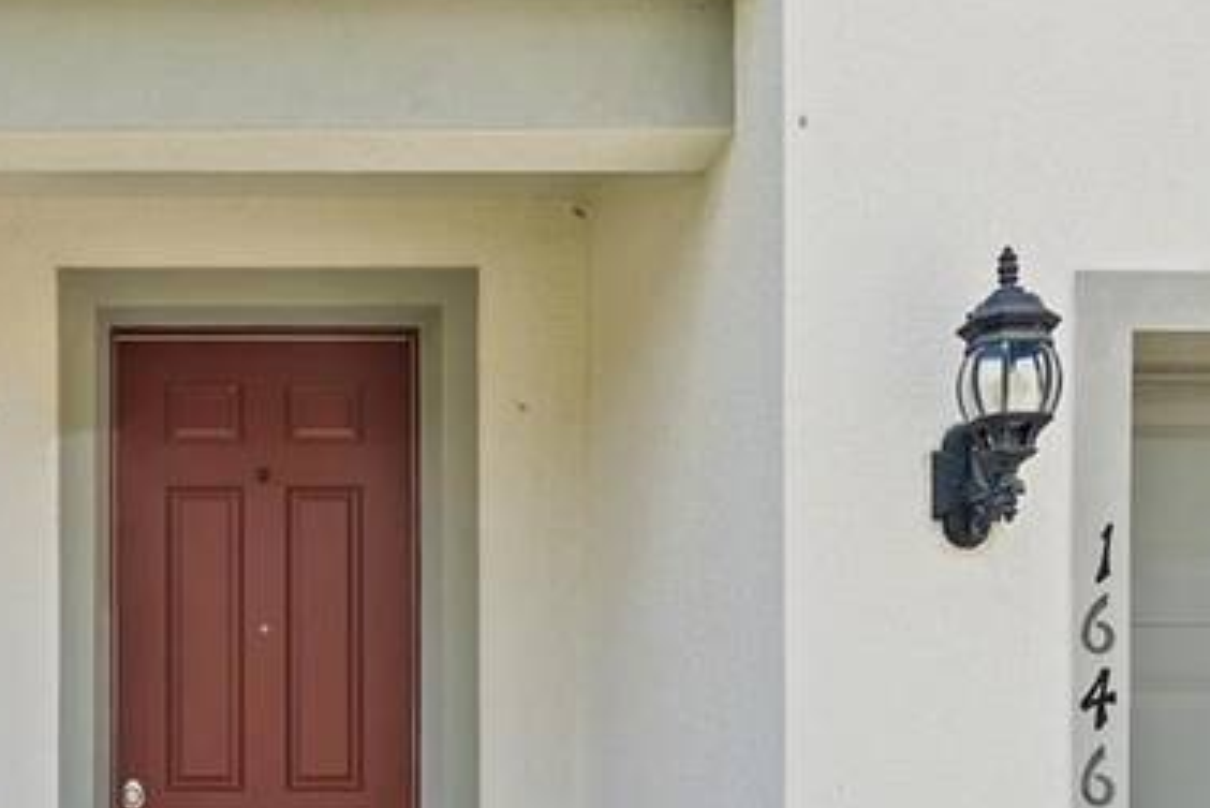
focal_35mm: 51
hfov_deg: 37.5
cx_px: 241
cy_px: 787
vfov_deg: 25.3
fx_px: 1715
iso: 125
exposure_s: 1/30
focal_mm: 16
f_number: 9
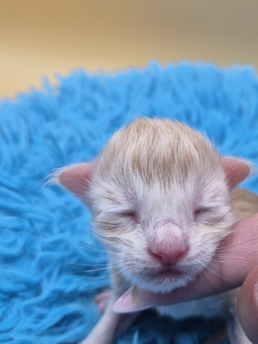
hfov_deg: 36.6
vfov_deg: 48.9
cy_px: 158
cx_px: 201
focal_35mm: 38
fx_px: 378
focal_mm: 5.4
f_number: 1.8
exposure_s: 1/846
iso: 80
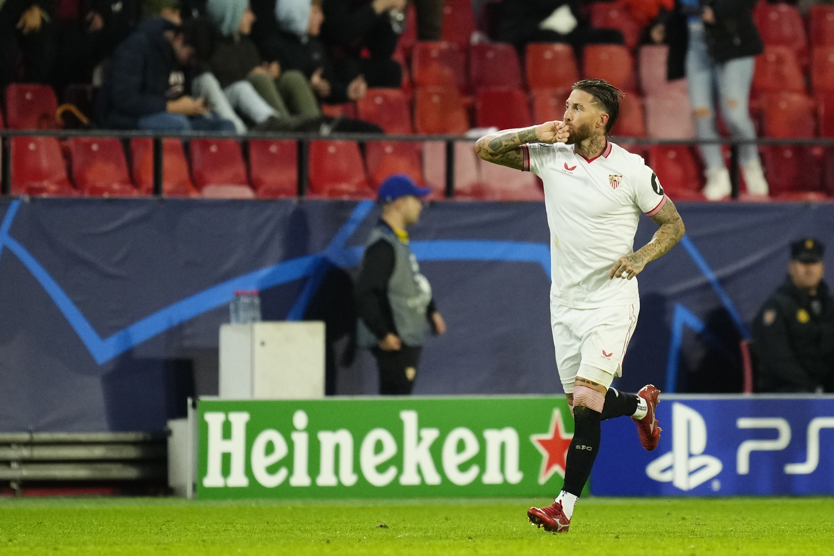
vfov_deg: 2.3
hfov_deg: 3.4
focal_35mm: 600
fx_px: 13899
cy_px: 278
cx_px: 417
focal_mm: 400
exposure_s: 1/1600
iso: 2500
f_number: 2.8
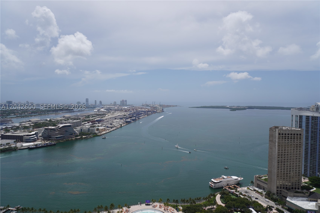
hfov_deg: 73.7
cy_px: 106
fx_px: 213
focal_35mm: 24
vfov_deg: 53.1
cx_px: 160
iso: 100
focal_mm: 16
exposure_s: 1/2000
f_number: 5
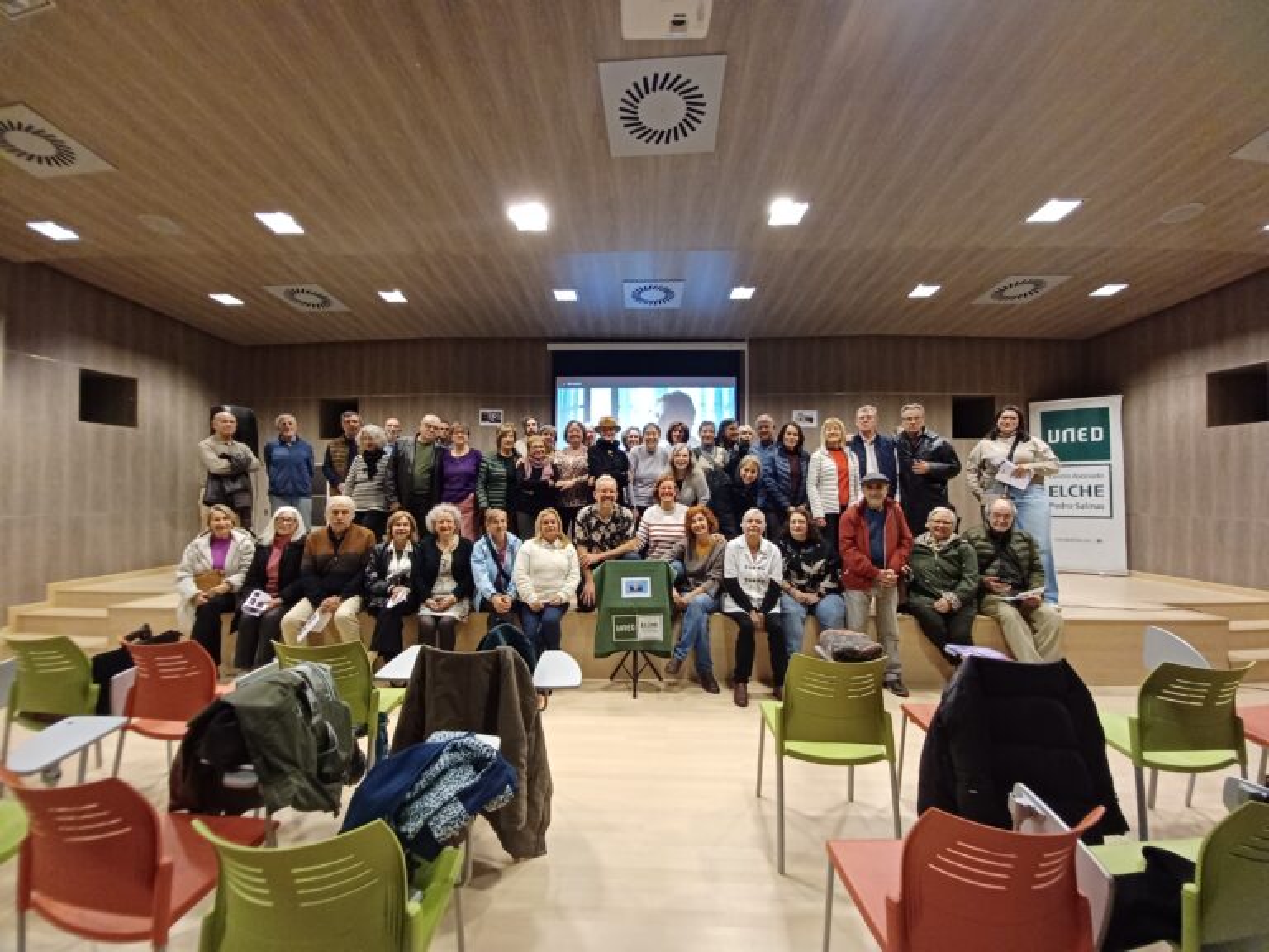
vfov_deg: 89.9
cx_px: 634
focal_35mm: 13
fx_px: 477
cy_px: 476
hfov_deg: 106.2
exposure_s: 1/33.3
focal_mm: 1.42
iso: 200
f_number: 2.2
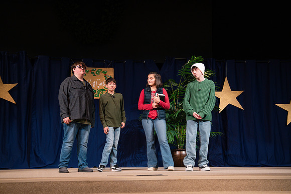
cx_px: 146
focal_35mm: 70
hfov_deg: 28.8
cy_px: 97
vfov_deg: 19.5
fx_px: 566
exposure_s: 1/400
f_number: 2.8
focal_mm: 70
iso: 1000
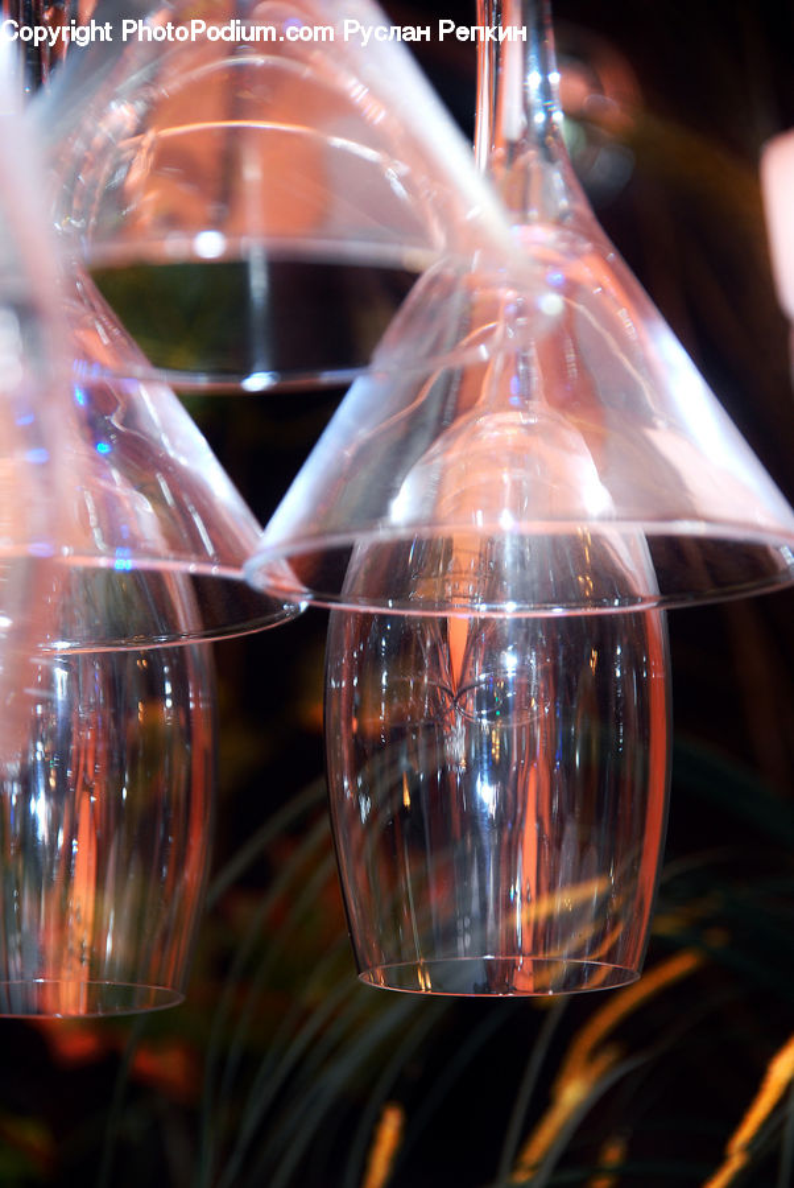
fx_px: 9901
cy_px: 594
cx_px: 397
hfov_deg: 4.6
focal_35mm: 300
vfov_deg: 6.9
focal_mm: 200
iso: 320
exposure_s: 1/30
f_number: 6.3
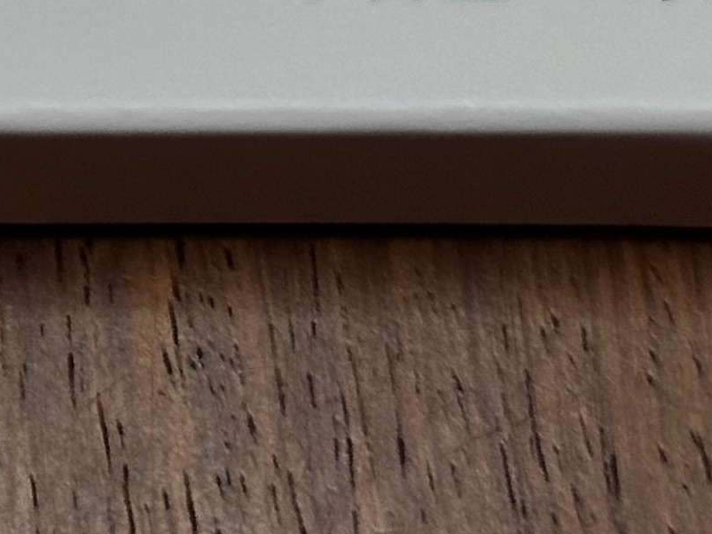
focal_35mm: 241
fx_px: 4956
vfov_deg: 5.9
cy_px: -718
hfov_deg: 8.0
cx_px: -499
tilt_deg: -59.5
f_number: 1.78
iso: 64
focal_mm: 6.86
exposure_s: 1/254
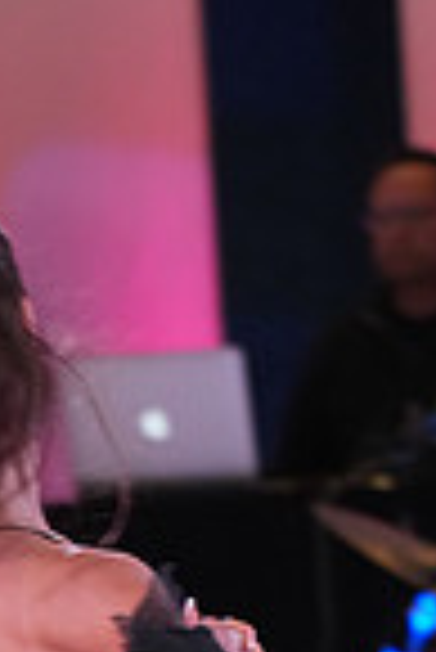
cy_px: 1007
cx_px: 137
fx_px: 12106
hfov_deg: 2.1
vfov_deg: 3.1
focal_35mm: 668
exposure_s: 1/250
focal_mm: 167
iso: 3200
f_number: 5.6
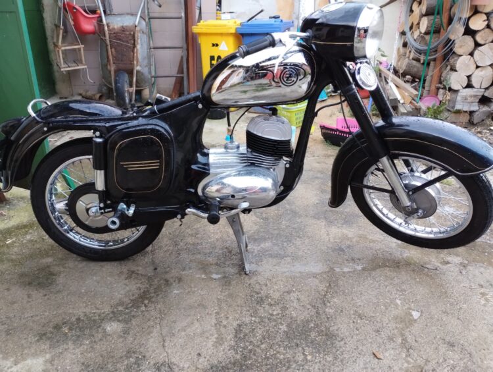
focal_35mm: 28
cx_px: 246
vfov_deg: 49.9
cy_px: 186
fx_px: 399
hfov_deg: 63.4
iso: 694
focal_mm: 4.27
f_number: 1.8
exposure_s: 1/25
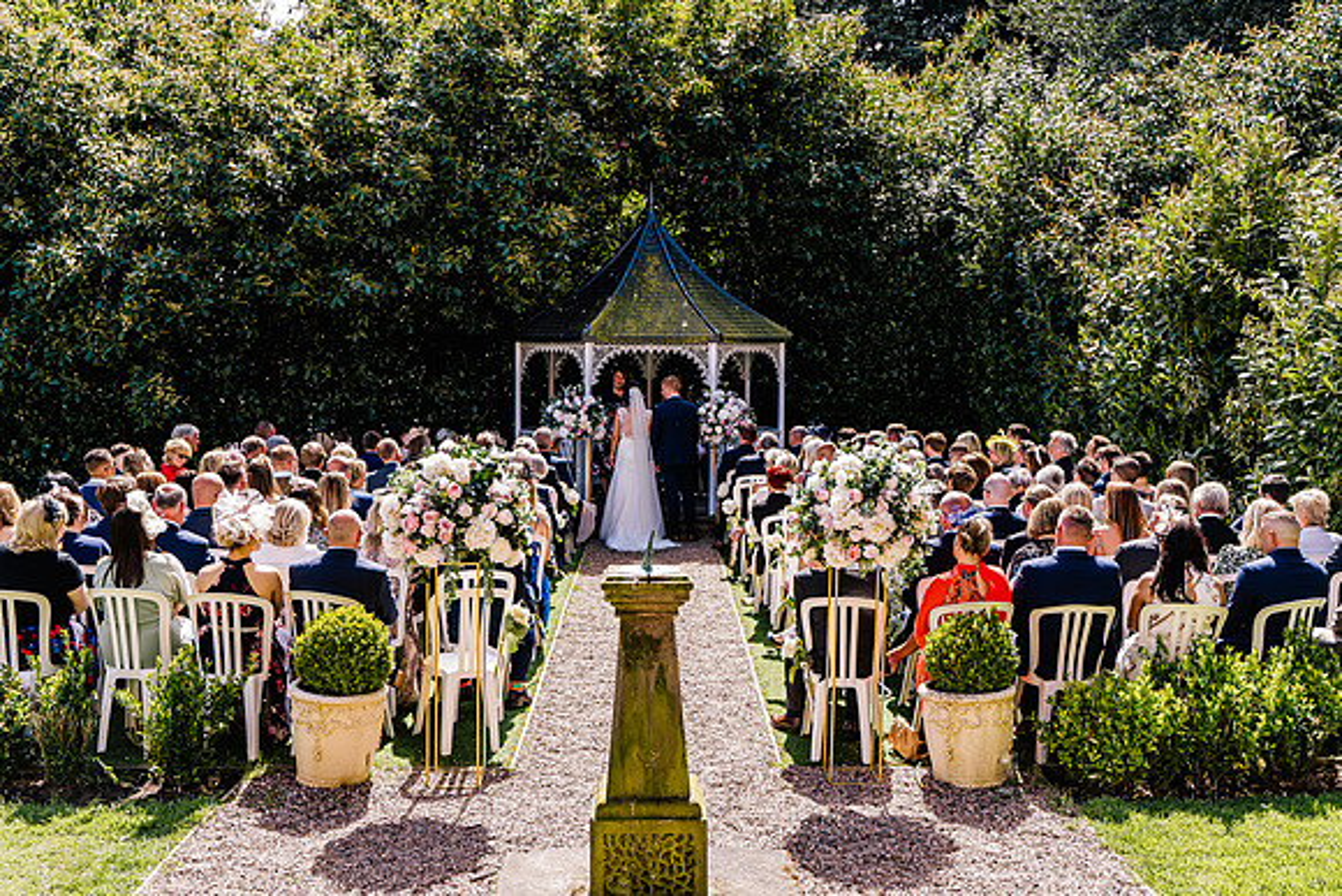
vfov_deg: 35.1
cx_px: 671
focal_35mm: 38
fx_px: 1417
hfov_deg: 50.7
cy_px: 448
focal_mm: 38
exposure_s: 1/200
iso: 160
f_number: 5
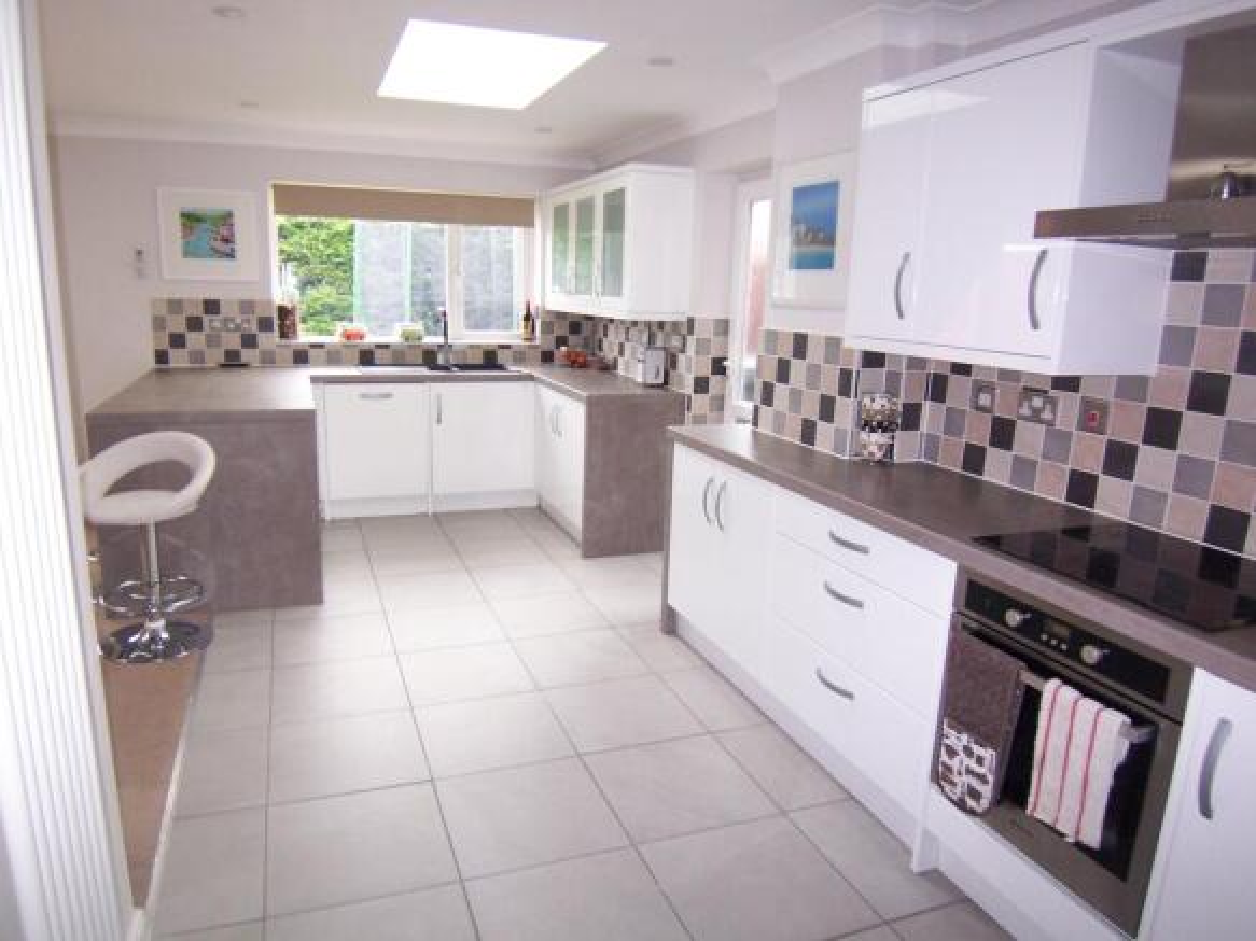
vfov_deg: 58.9
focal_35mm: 23
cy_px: 470
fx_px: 834
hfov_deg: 73.9
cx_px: 628
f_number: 2.8
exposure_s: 1/30
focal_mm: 3.8
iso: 125
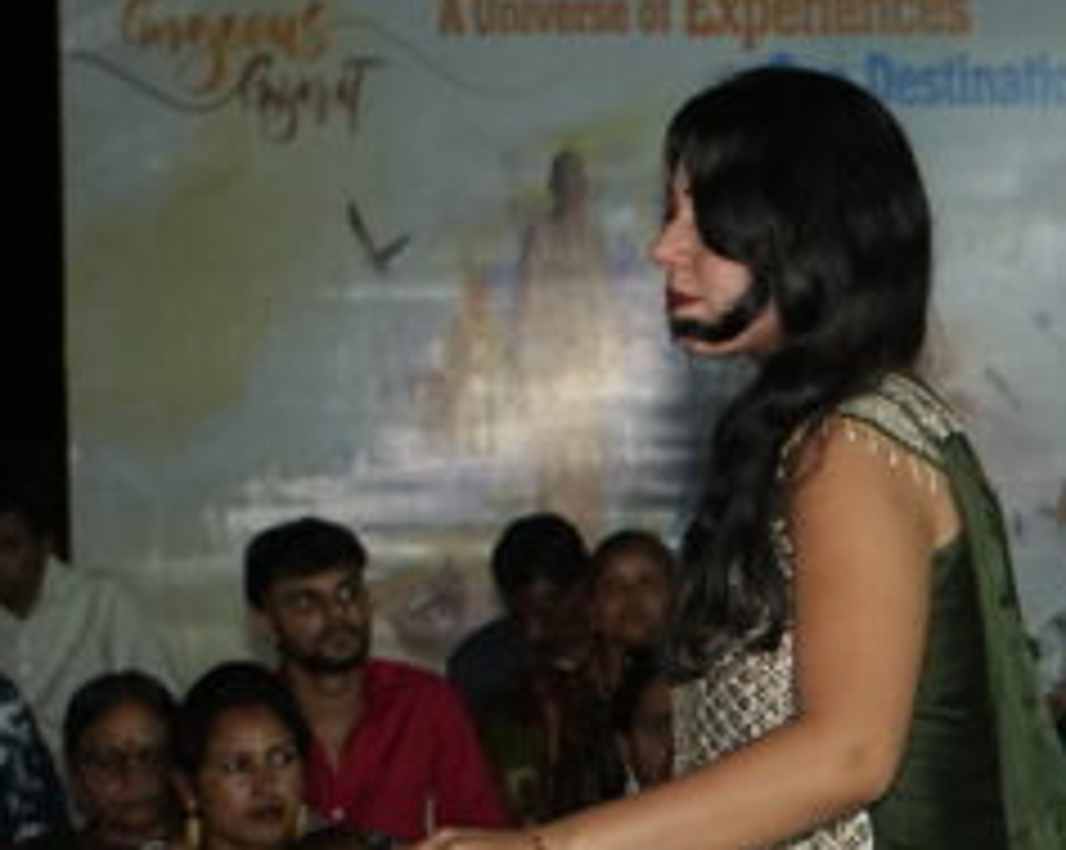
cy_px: 789
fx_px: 6019
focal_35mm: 191
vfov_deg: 8.1
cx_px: 1777
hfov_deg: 9.7
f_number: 4.5
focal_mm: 47
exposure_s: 1/160
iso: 2000
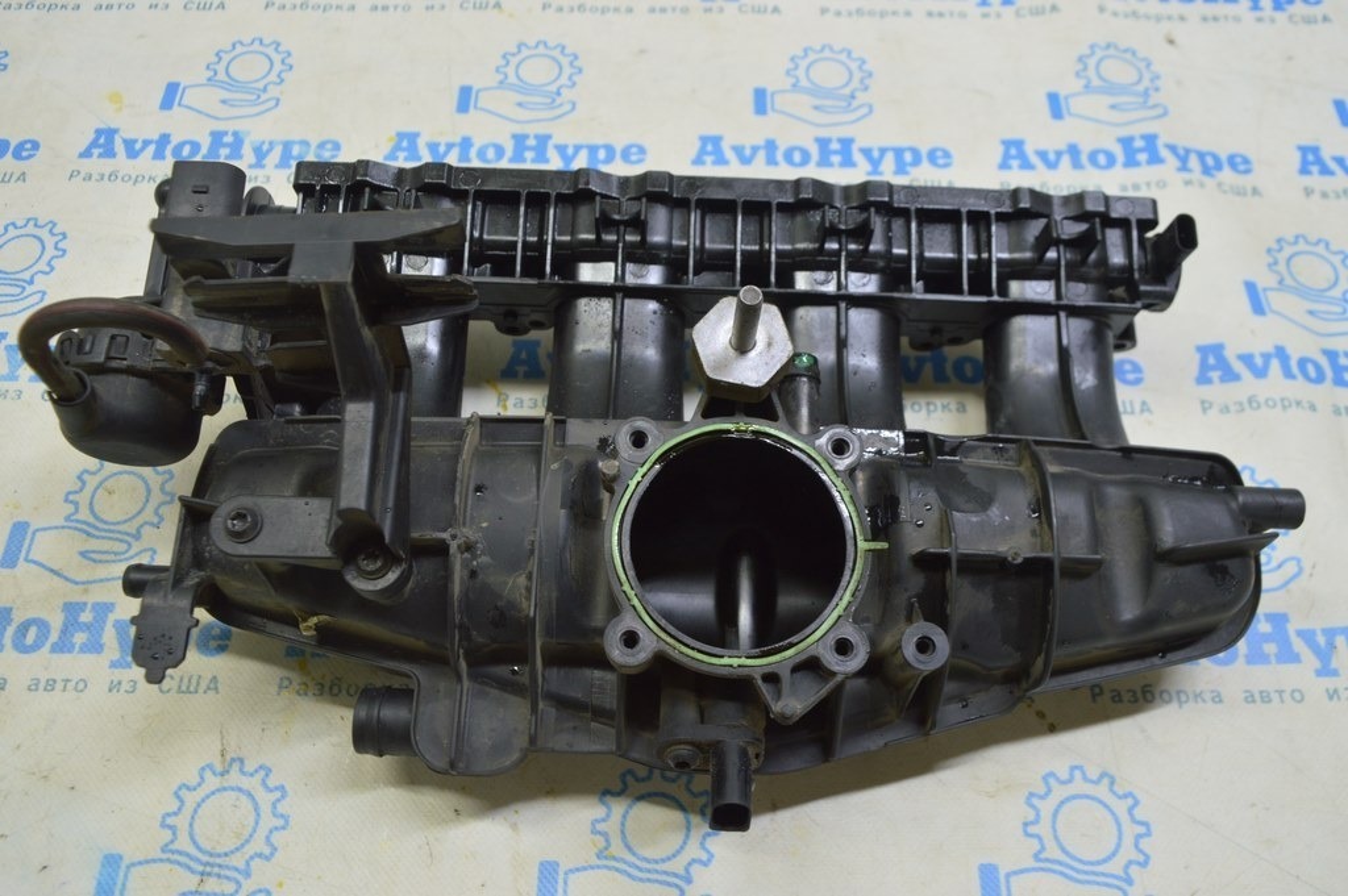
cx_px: 674
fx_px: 1122
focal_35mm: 30
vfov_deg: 43.5
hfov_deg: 62.0
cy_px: 448
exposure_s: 1/20
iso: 400
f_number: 5.6
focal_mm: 20
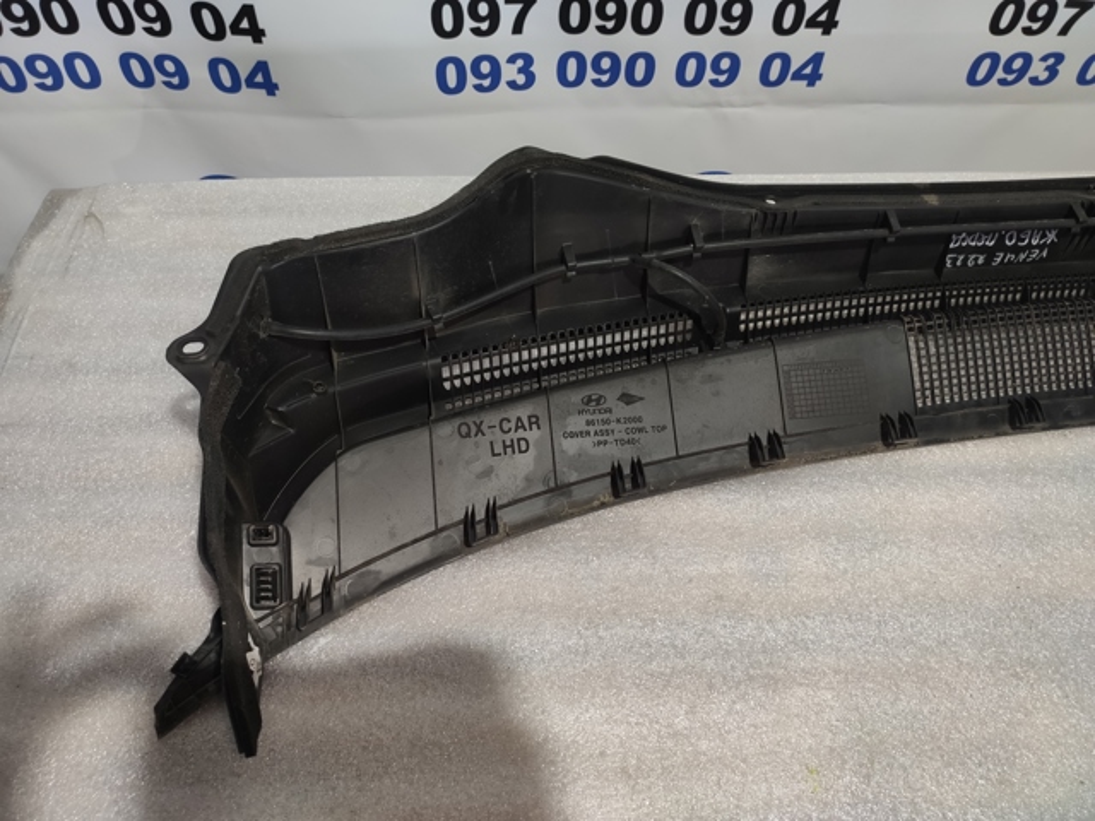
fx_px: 822
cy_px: 410
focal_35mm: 26
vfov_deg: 53.1
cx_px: 548
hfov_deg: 67.3
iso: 764
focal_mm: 4.75
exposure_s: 1/100
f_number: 1.75
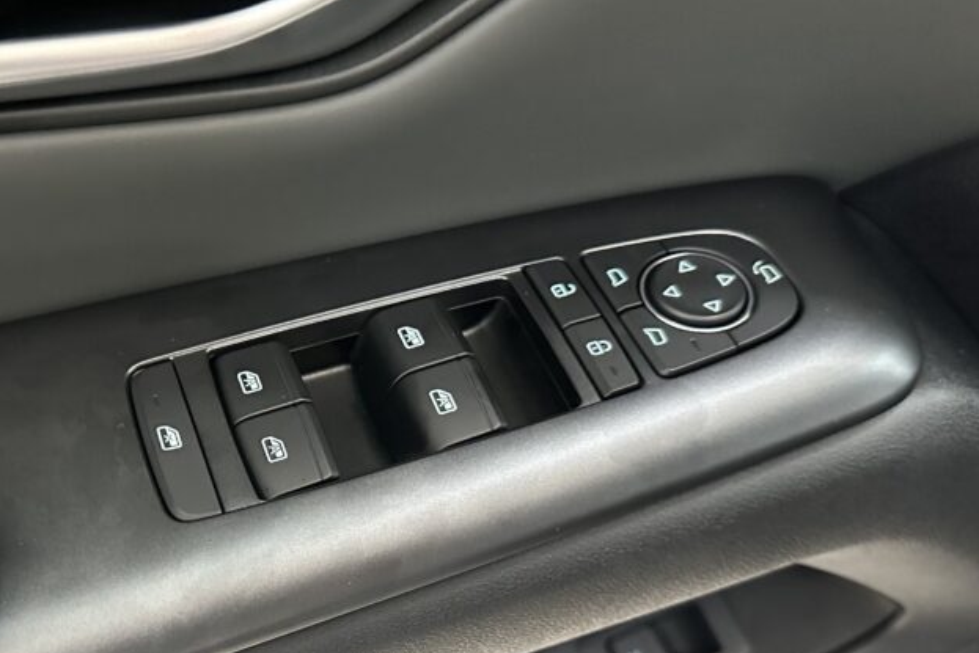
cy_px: 463
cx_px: 300
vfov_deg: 32.2
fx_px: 1115
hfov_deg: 46.4
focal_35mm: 41
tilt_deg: -52.6
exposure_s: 1/41
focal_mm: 6.86
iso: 1000
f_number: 1.78
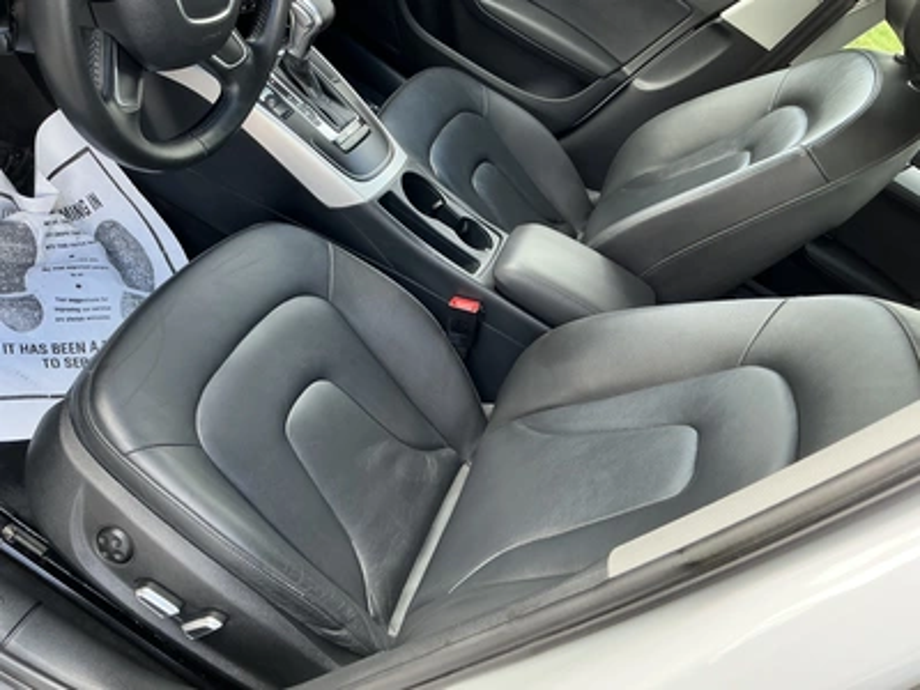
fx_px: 744
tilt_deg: -38.3
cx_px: 460
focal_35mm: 28
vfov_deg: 49.7
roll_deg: -41.0
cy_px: 345
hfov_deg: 63.4
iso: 40
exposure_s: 1/122
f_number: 1.8
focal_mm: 3
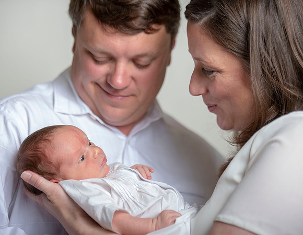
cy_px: 121
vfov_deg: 11.5
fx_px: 1171
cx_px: 138
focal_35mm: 132
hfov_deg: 14.7
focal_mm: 116
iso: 80
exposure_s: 1/200
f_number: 2.8
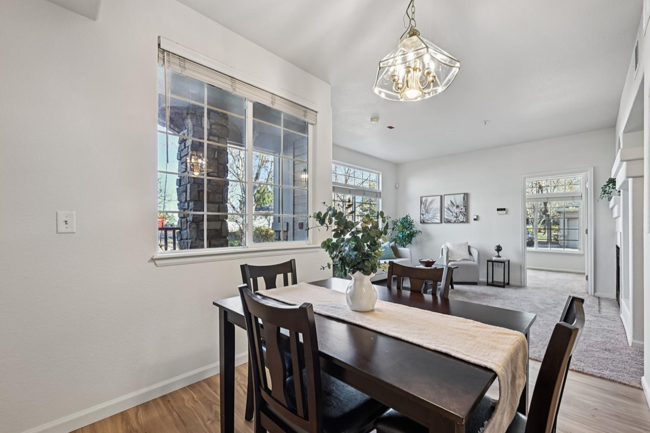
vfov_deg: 77.3
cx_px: 327
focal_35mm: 15
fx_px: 271
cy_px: 222
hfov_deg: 100.4
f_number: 8
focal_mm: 14
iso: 280
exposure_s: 1/15
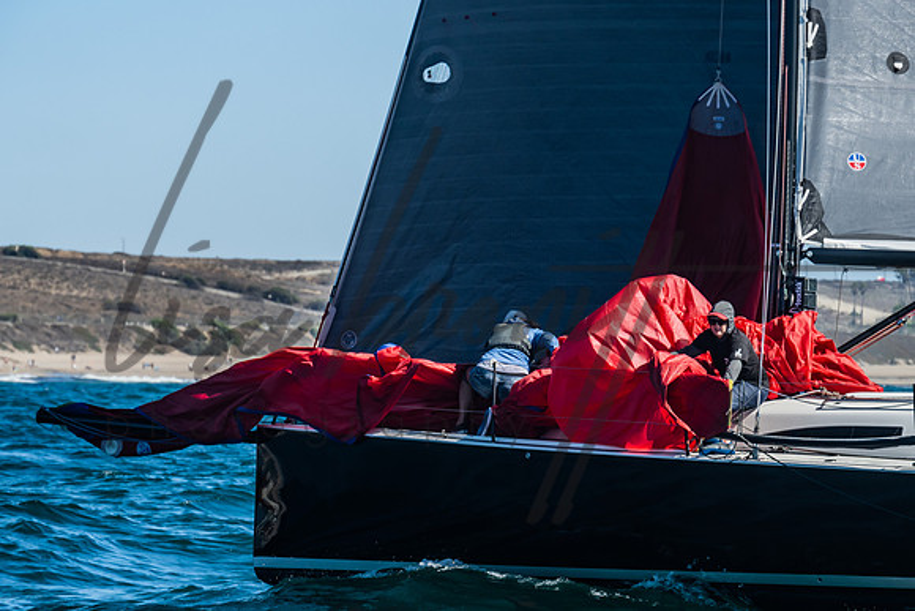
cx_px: 499
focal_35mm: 229
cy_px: 352
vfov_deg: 6.0
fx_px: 5828
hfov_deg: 9.0
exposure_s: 1/640
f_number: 6.3
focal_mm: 150
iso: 160
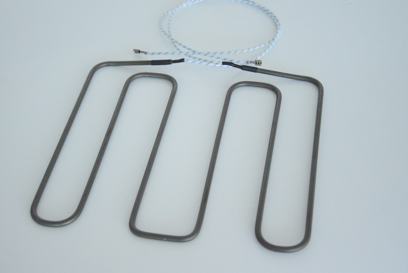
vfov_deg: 21.9
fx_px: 703
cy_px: 125
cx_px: 188
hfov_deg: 32.3
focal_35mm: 62
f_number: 4.5
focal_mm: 38
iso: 6400
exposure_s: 1/320
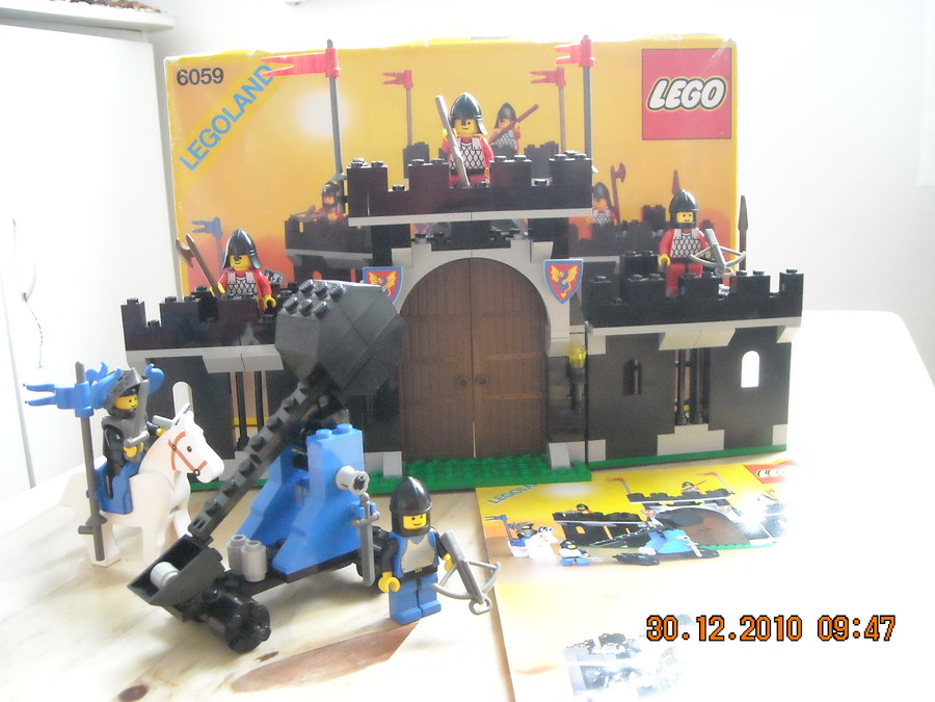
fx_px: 945
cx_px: 468
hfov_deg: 52.6
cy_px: 351
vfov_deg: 40.7
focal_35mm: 35
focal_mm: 5.7
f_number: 2.8
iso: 800
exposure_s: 1/35
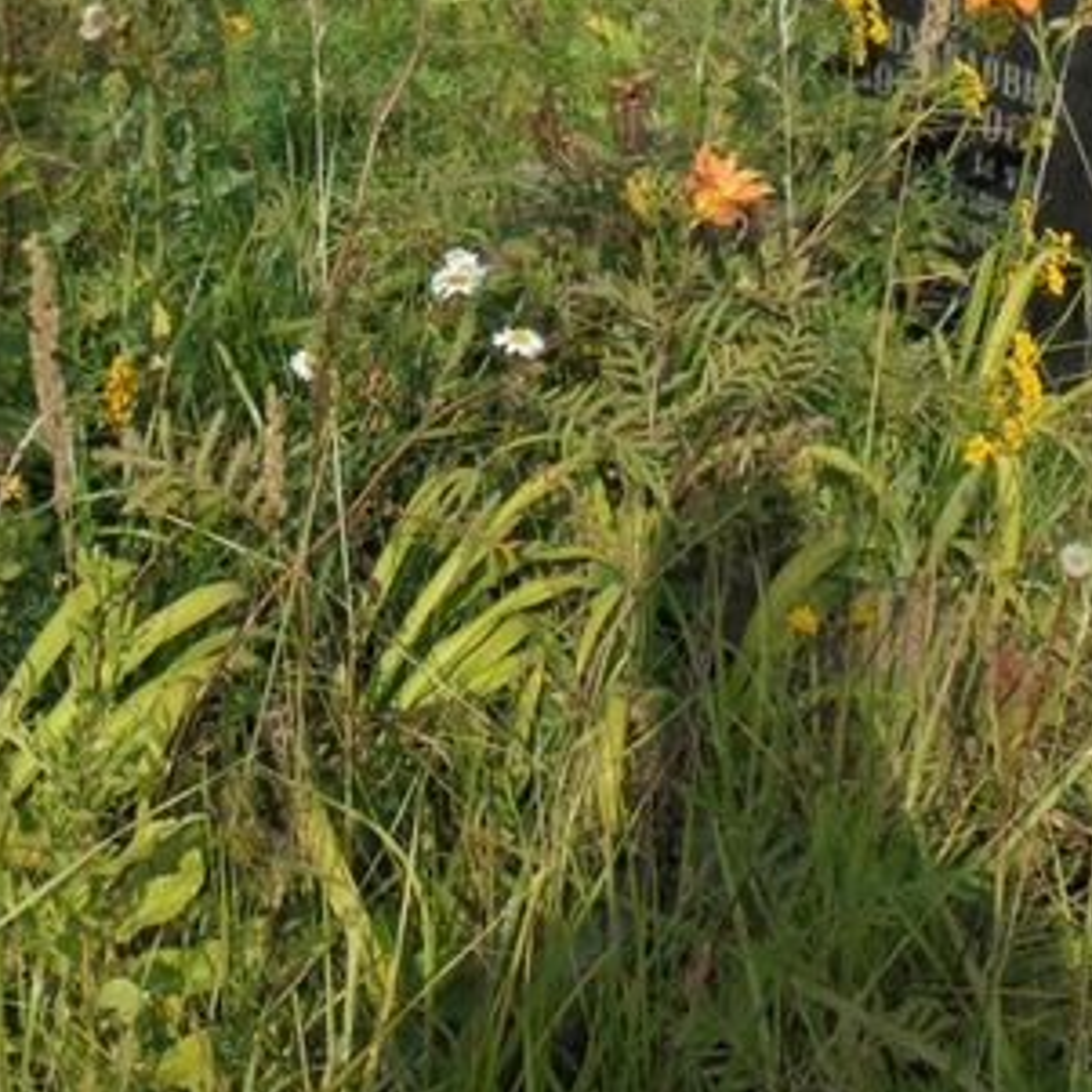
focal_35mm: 61
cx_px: 370
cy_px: 272
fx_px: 2177
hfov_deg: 28.0
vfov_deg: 27.8
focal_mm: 4.6
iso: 100
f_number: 3.5
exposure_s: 1/1000
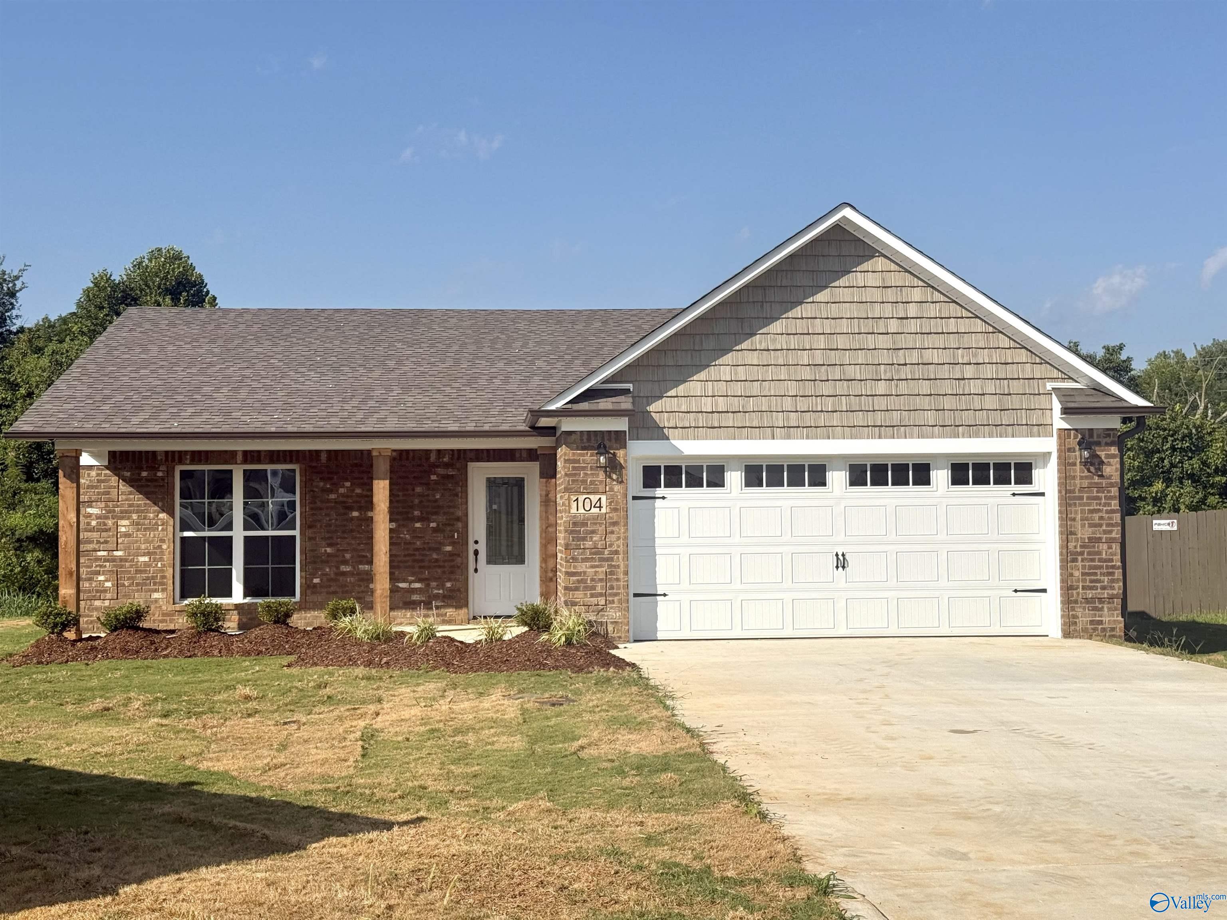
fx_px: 1701
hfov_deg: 39.7
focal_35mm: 48
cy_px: 460
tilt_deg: +1.9
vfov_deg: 30.3
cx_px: 614
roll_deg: +0.6
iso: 80
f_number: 1.78
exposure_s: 1/8772
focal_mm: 6.76
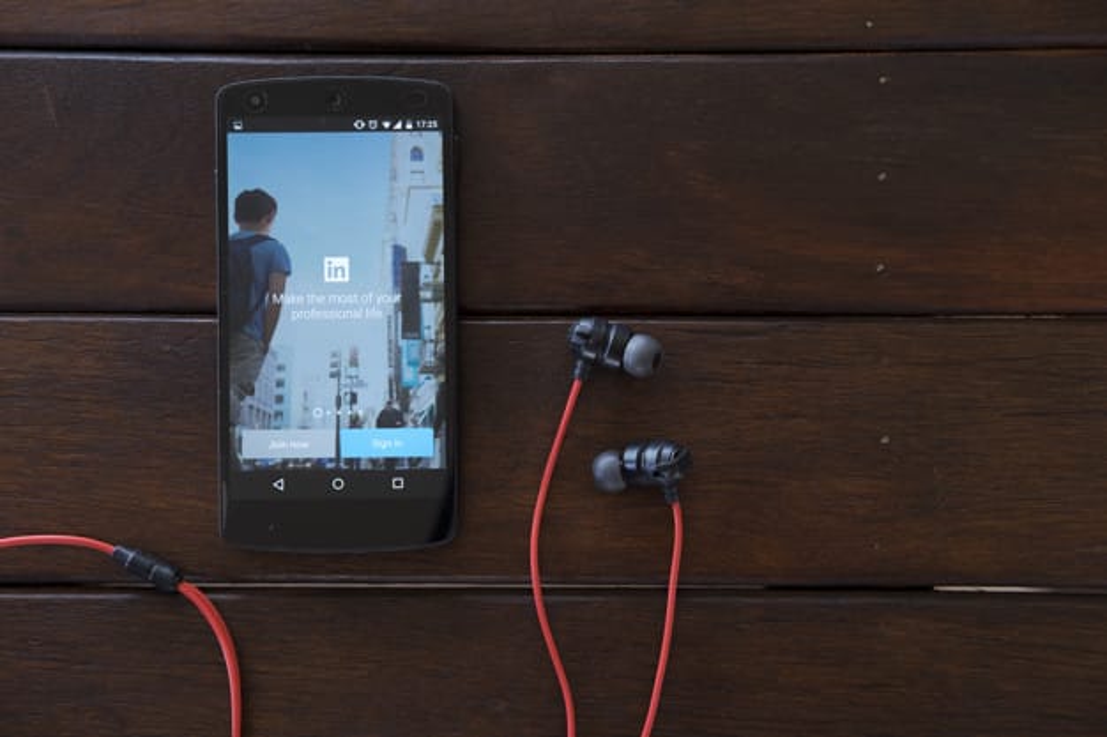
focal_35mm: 53
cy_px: 368
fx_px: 1629
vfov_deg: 25.5
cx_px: 554
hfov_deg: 37.5
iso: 200
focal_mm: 35
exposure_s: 1/25
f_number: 5.6
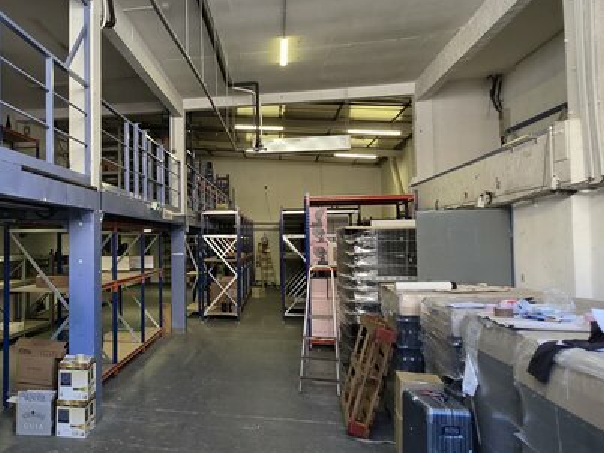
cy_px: 220
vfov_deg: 45.4
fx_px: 541
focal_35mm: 31
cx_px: 120
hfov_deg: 54.3
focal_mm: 2.2
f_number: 1.9
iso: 200
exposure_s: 1/100
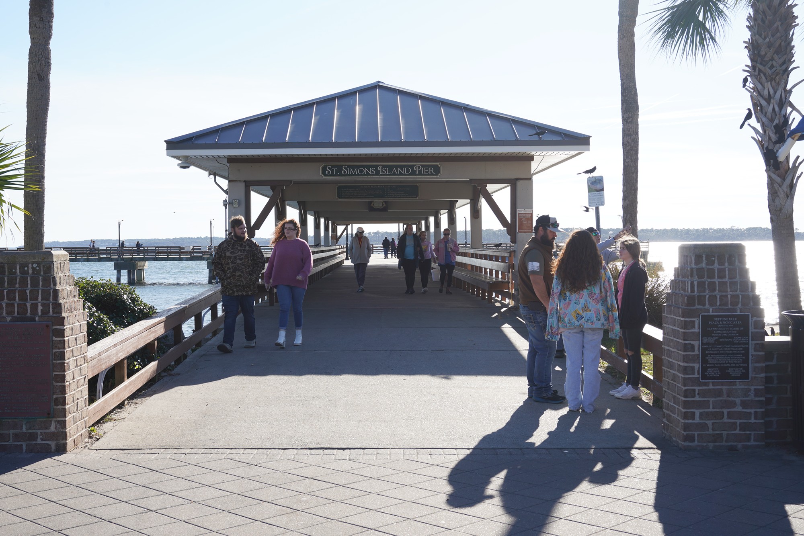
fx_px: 1072
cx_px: 402
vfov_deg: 28.1
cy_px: 268
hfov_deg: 41.1
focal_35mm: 48
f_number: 11
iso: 100
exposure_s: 1/100
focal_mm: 48
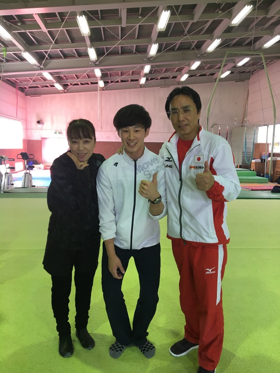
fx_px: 313
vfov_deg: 61.7
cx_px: 140
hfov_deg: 48.2
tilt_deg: -6.5
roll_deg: -1.2
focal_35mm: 29
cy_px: 186
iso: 32
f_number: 2.2
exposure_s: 1/30
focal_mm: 4.15
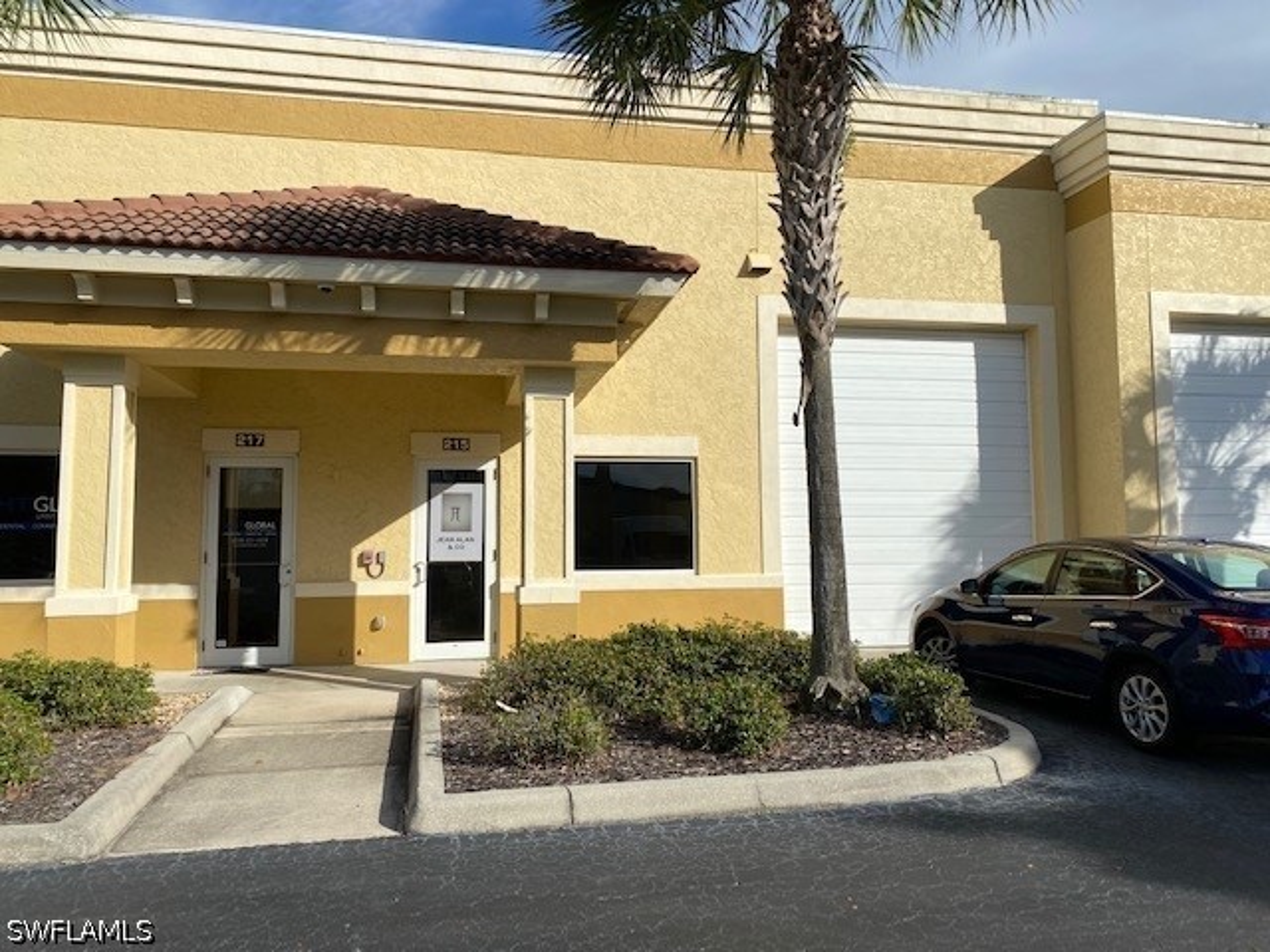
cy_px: 476
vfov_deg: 53.1
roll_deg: -0.3
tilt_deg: +3.3
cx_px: 635
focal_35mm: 26
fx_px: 954
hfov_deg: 67.3
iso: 32
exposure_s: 1/4808
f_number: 1.8
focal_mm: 4.25
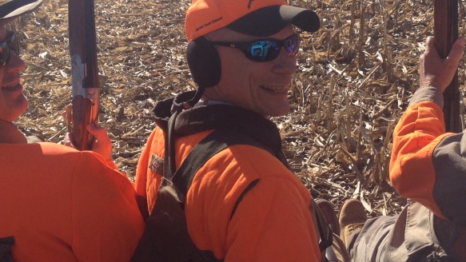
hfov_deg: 31.4
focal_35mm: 67
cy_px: 99
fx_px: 828
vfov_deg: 18.0
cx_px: 277
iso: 50
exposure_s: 1/2304
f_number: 2.4
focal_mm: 4.28
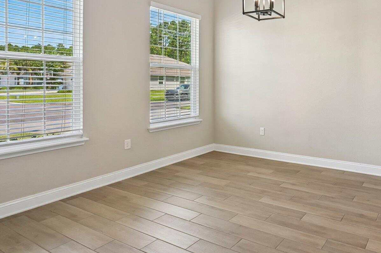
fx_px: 254
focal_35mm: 24
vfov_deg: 52.0
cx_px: 296
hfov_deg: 67.9
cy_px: 82
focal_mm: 14
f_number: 8
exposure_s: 1/15
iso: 250
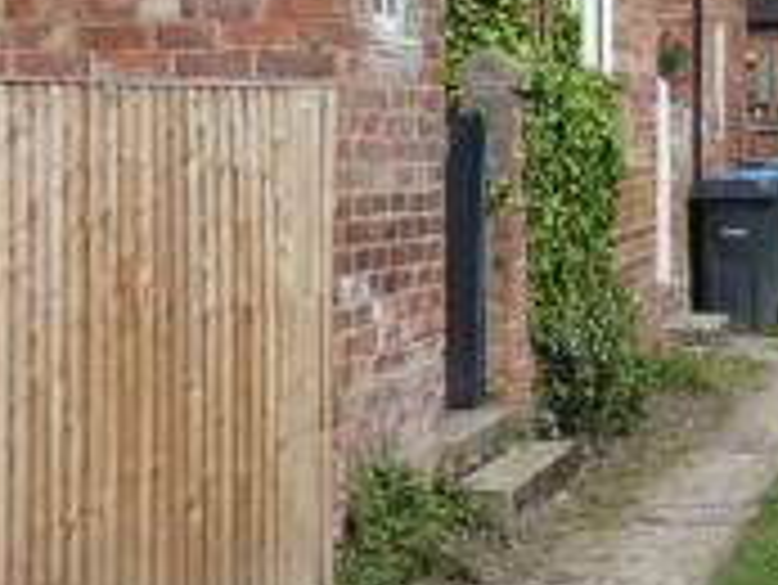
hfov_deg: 17.0
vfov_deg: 13.3
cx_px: 924
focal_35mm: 111
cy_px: 83
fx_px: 2496
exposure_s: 1/640
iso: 80
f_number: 3.4
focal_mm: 6
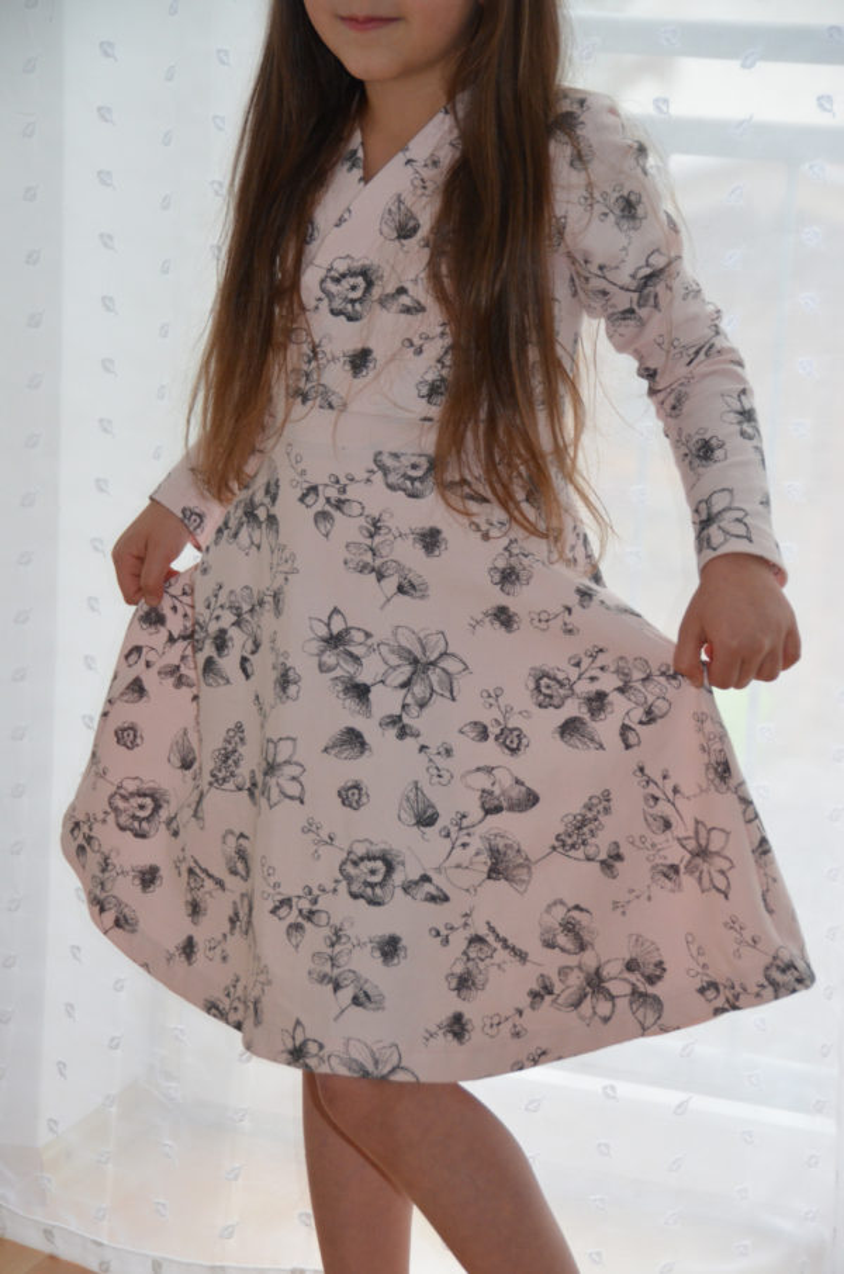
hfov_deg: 13.0
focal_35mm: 105
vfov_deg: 19.5
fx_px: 3709
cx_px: 422
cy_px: 637
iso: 1400
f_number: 5
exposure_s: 1/60
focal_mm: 70
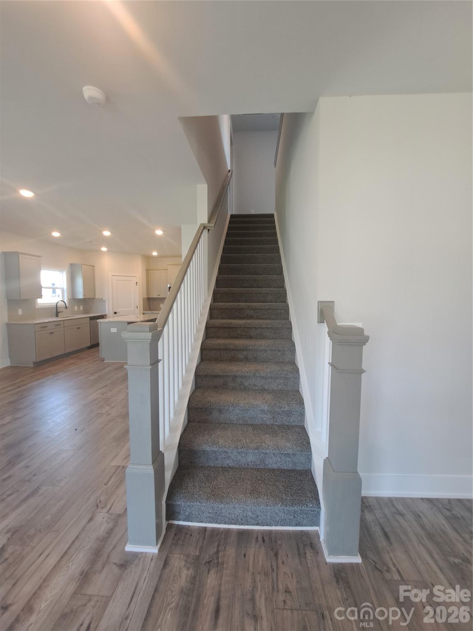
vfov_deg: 106.2
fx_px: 237
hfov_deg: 89.9
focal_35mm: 13
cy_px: 316
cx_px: 236
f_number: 2.2
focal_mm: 1.74
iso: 125
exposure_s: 1/40
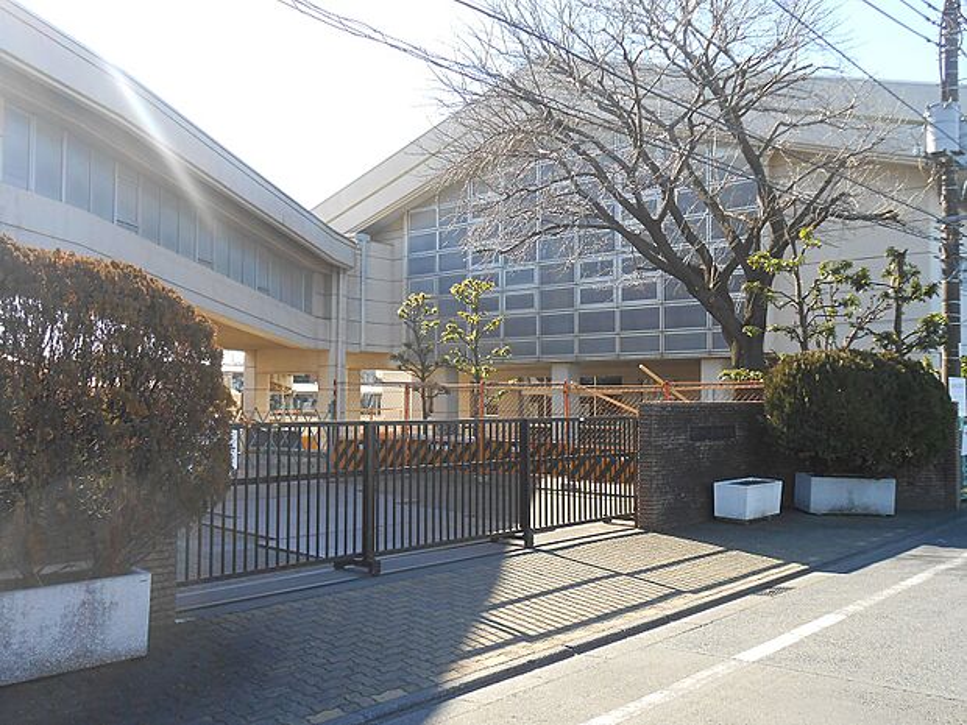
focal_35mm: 34
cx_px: 484
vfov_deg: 41.8
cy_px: 362
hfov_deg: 54.0
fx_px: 950
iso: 80
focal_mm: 6
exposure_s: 1/200
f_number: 3.9
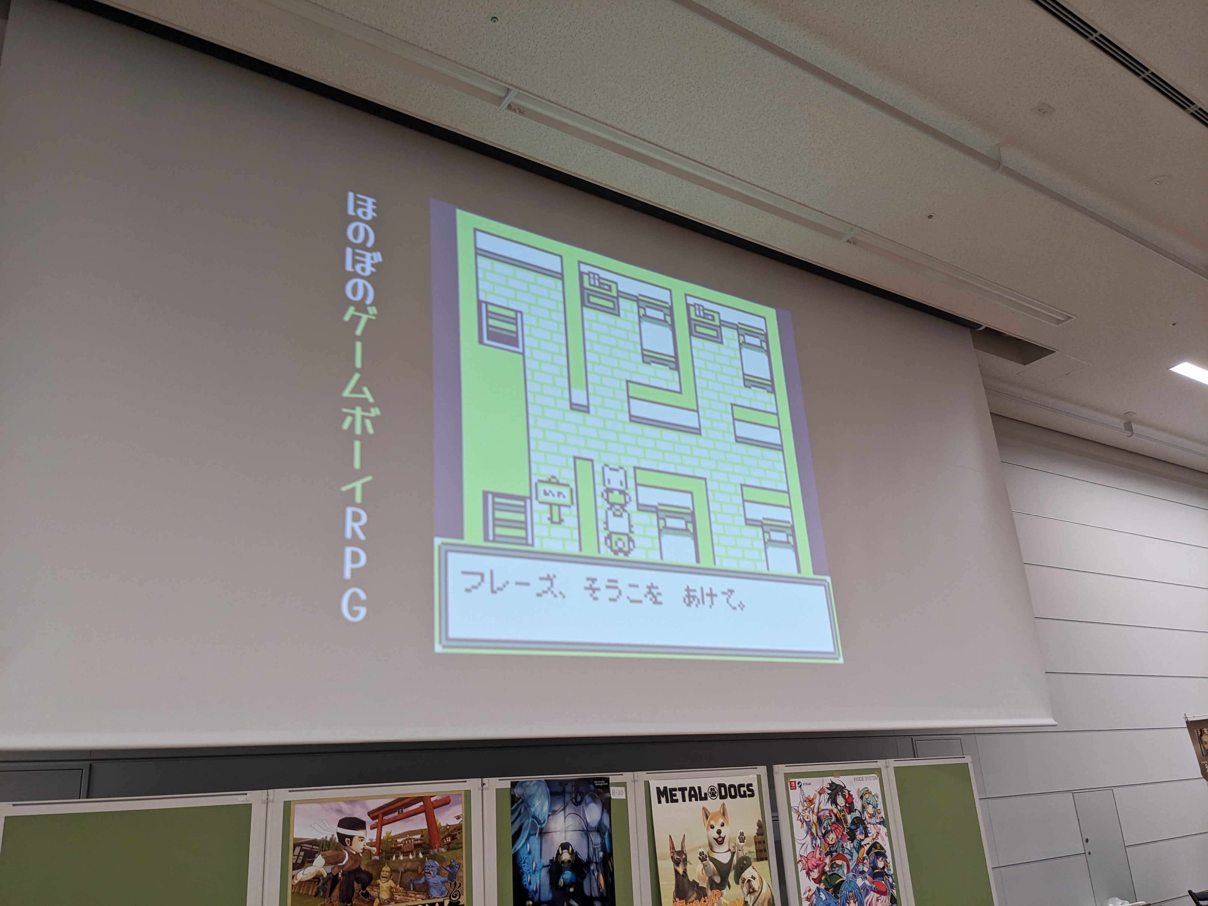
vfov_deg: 51.4
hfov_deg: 65.3
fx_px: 942
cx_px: 604
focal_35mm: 27
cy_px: 453
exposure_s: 1/100
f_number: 1.73
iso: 97
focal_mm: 4.38
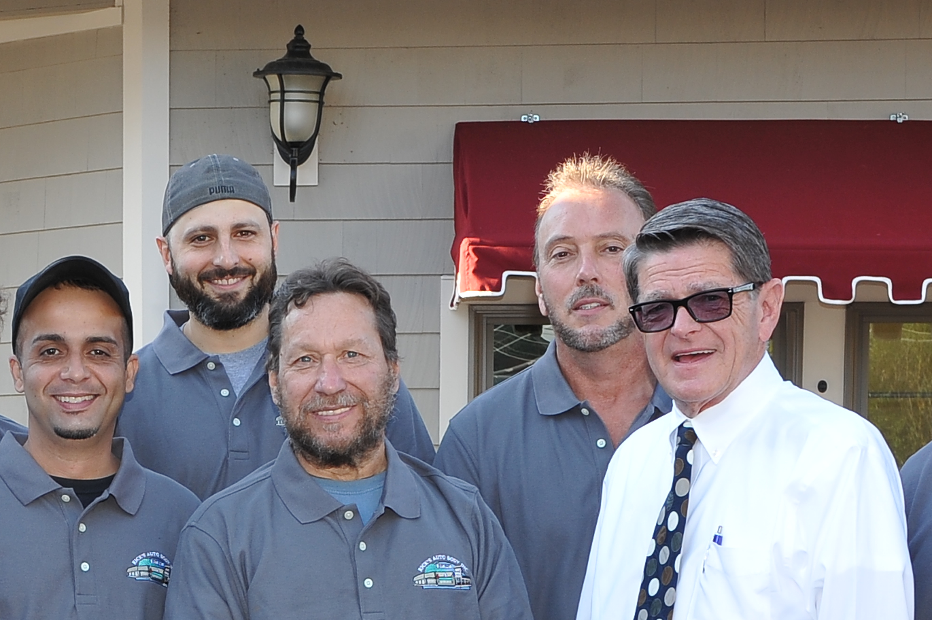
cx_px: 24
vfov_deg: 11.3
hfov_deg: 17.0
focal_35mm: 118
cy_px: 783
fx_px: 3053
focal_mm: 38
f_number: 9
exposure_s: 1/80
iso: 400
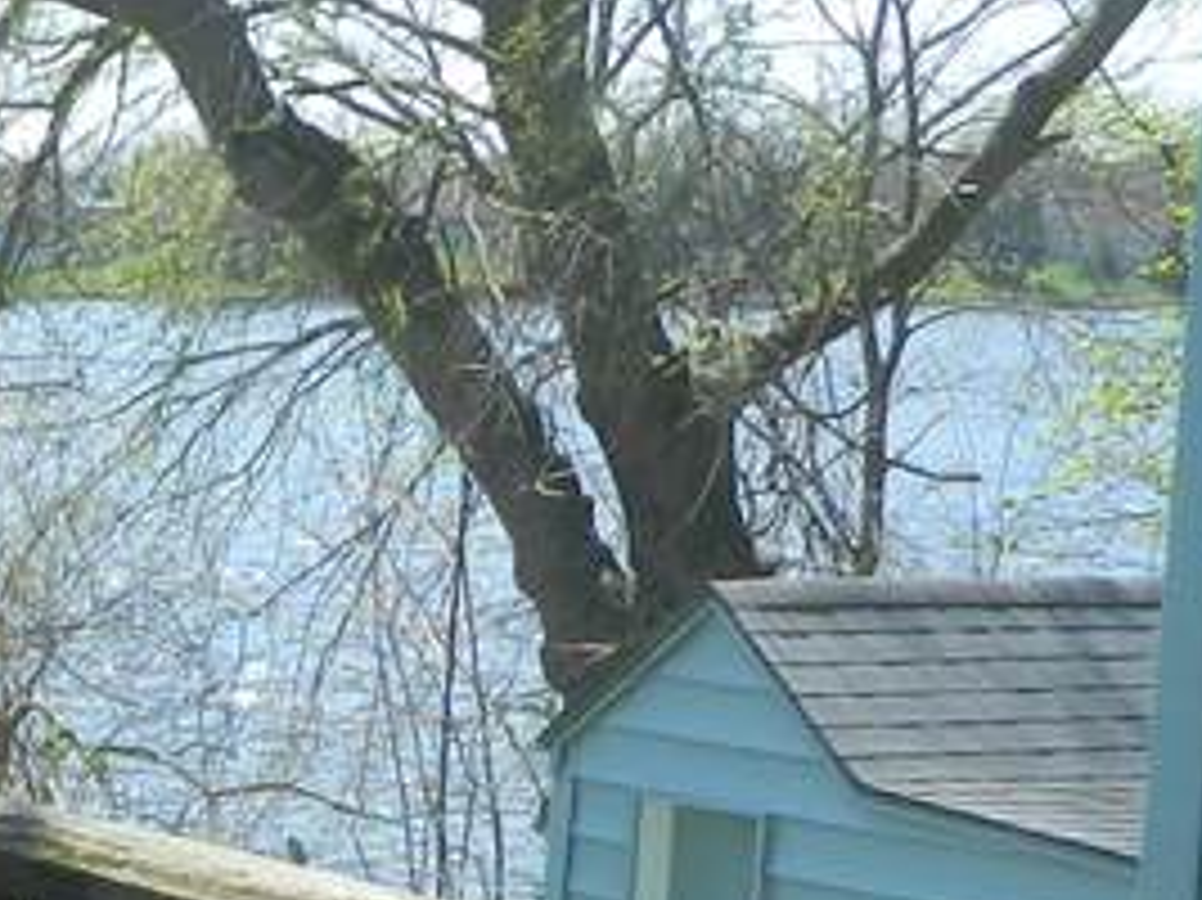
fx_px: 4165
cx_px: -711
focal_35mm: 120
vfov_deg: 12.2
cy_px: 855
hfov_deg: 15.0
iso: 80
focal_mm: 4.5
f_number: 3.1
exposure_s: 1/400
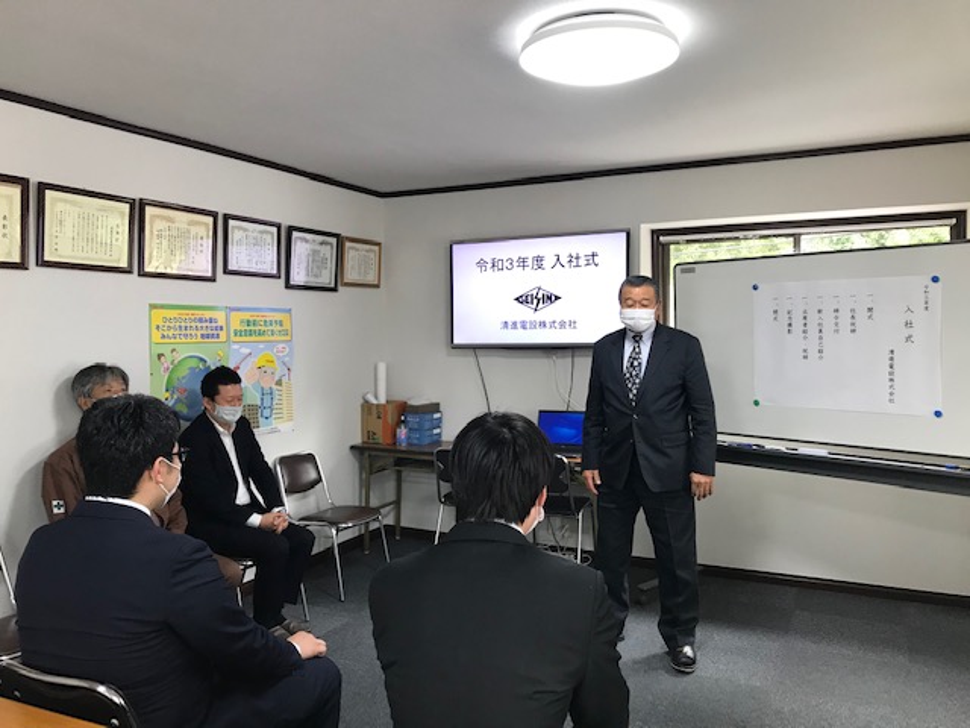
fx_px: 785
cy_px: 364
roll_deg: +0.4
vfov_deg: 49.7
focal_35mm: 28
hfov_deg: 63.4
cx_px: 485
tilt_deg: -1.0
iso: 25
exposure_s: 1/33
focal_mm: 3.99
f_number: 1.8
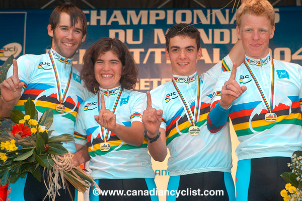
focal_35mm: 120
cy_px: 100
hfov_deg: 17.1
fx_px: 1006
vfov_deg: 11.4
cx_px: 151
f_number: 6.3
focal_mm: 80
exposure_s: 1/180
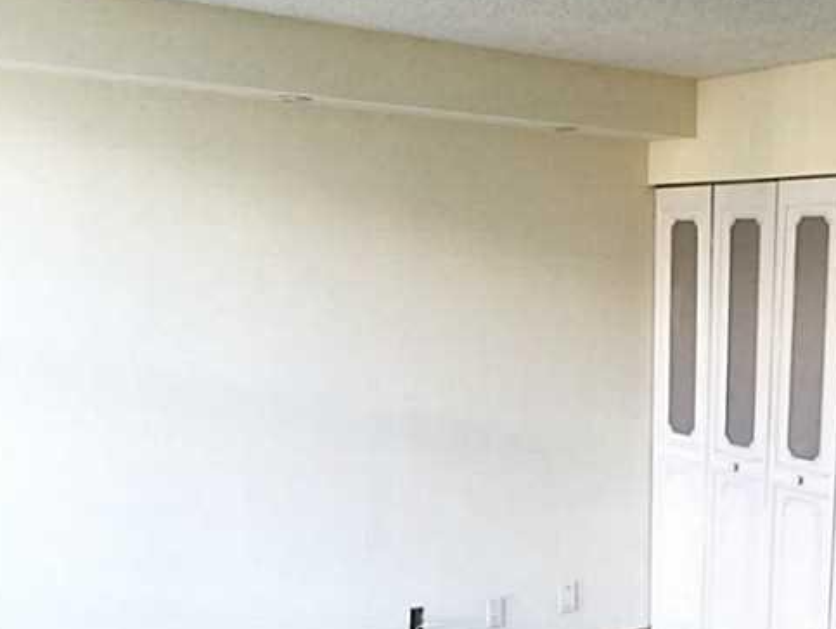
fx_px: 1160
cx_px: 680
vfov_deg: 30.1
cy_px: 412
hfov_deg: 38.0
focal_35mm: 48
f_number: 2.2
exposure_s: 1/30
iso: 40
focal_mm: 4.15
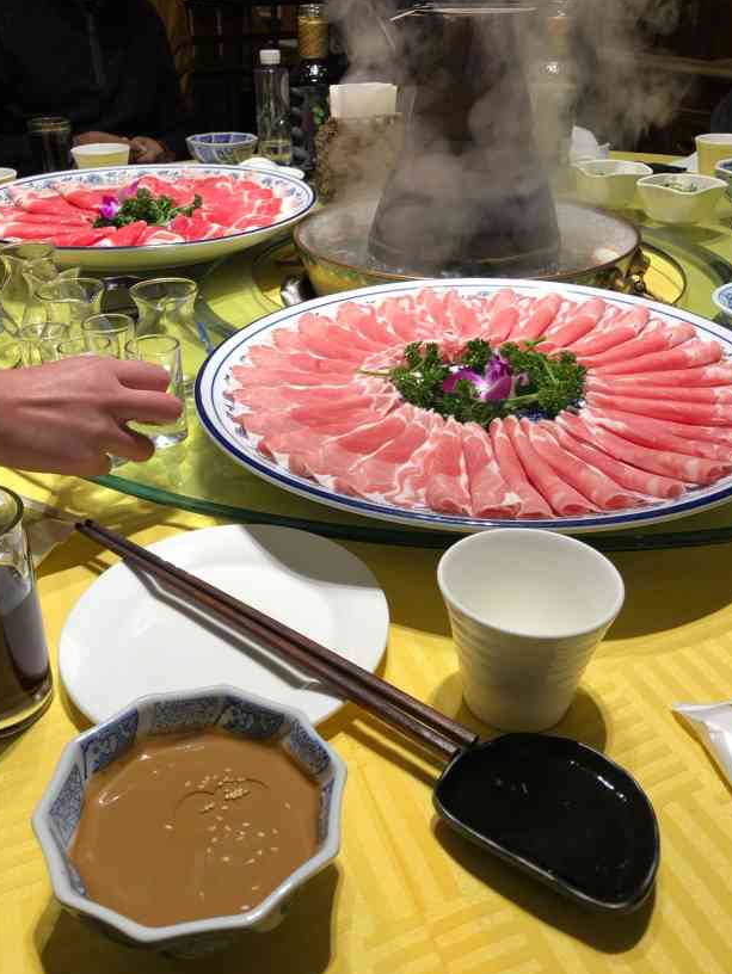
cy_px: 516
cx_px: 345
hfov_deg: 44.2
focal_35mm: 32
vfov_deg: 56.7
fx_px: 901
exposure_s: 1/33
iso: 25
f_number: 1.8
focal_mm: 3.99
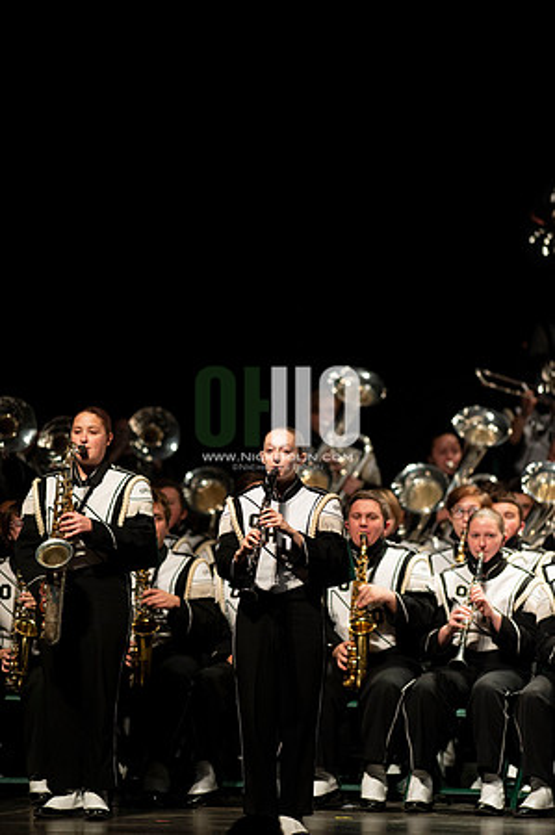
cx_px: 278
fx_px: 6953
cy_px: 418
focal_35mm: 300
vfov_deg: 6.9
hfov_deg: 4.6
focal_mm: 300
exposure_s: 1/500
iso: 3200
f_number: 2.8
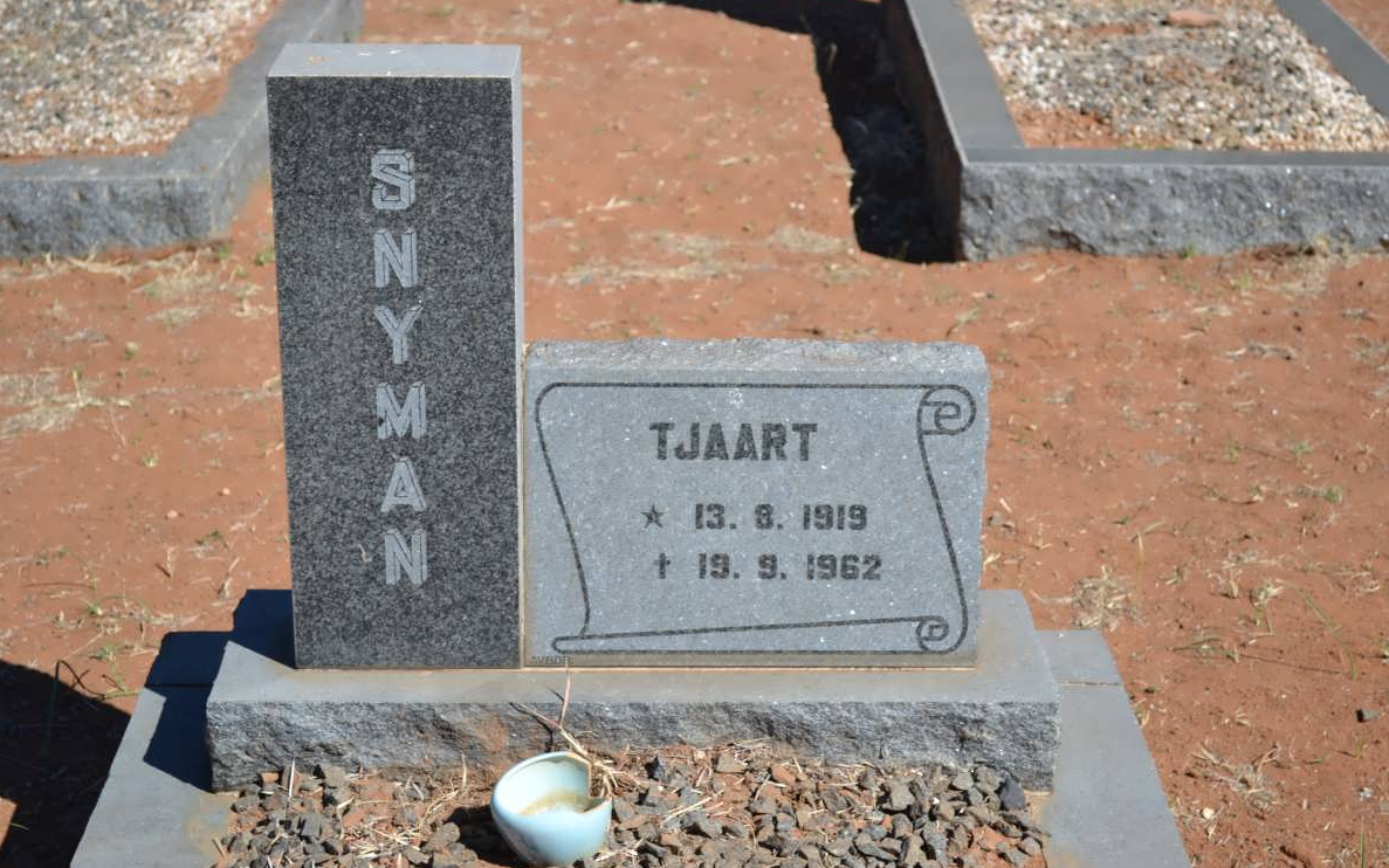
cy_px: 459
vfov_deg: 19.1
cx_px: 696
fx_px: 2574
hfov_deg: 30.2
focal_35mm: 68
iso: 110
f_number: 5.6
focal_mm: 44
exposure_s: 1/125
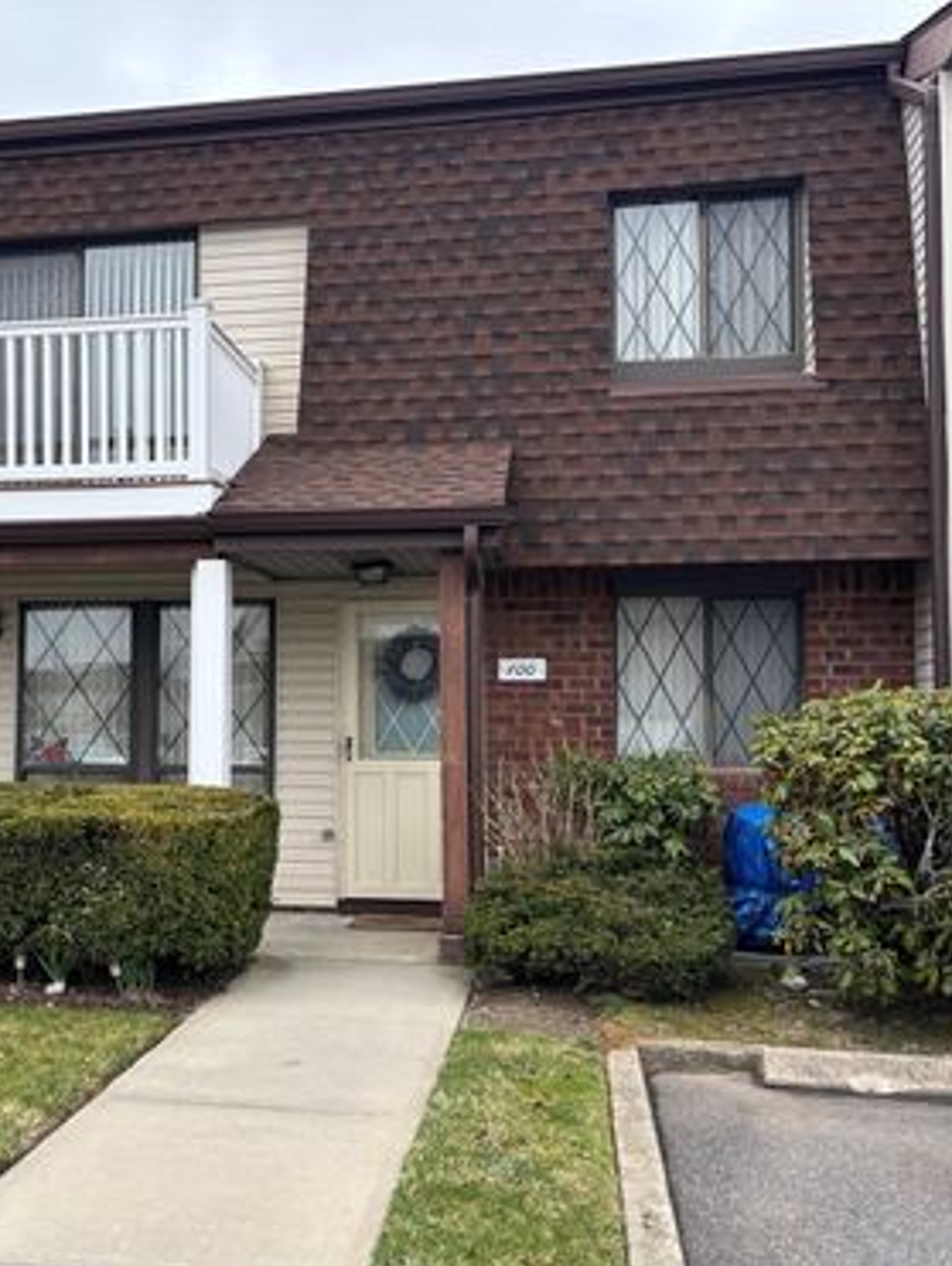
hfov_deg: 40.4
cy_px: 636
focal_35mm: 35
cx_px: 334
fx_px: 1281
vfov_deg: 52.6
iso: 50
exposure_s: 1/531
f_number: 1.6
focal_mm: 5.96
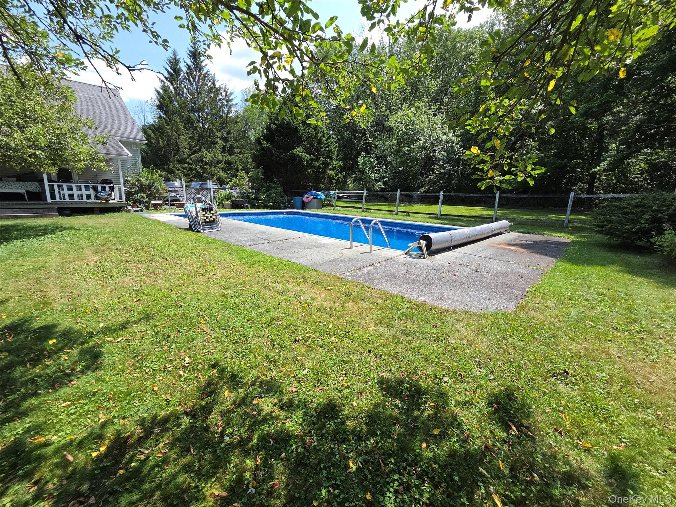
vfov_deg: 89.9
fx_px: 254
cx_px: 338
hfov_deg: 106.2
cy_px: 254
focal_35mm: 13
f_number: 2.2
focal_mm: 2.2
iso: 50
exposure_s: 1/801
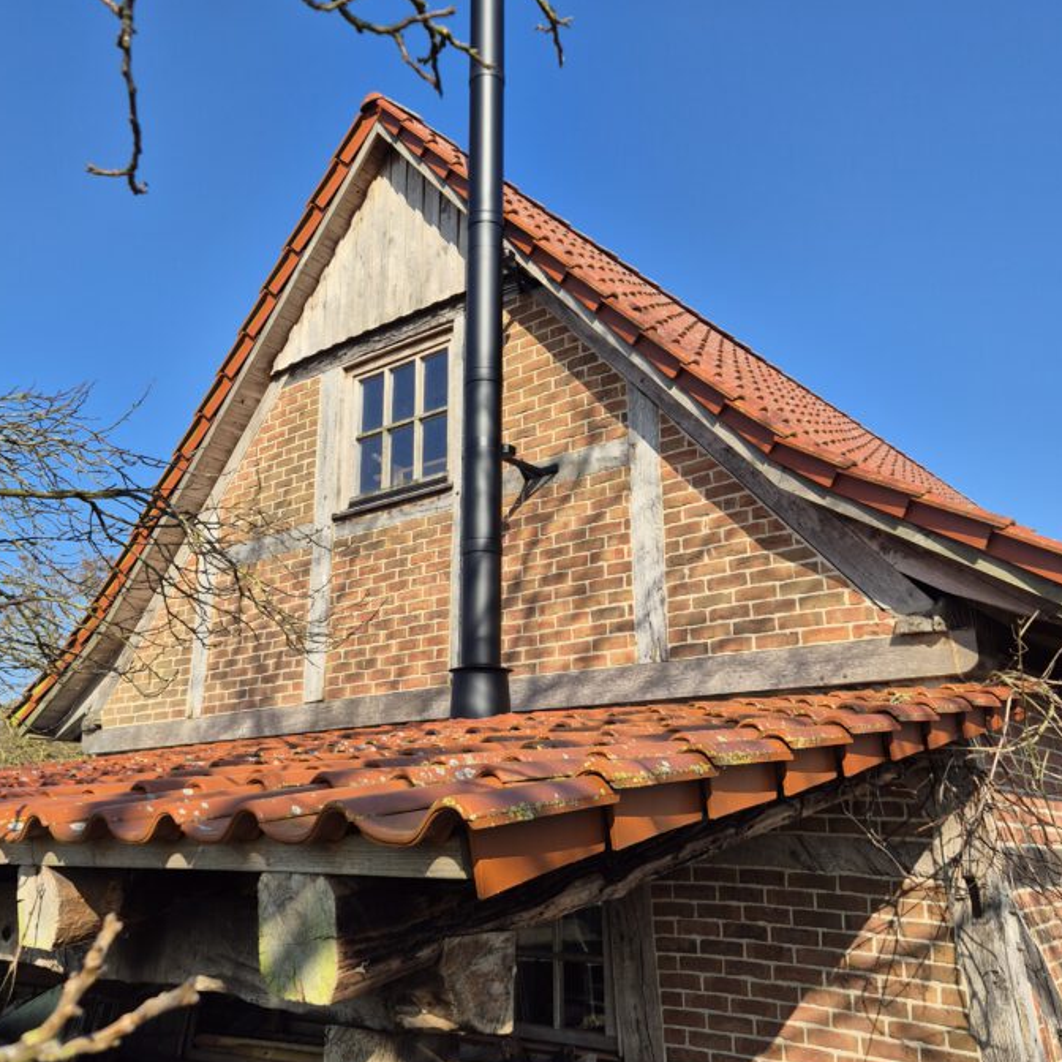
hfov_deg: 52.4
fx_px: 1076
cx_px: 461
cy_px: 523
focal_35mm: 31
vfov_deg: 52.5
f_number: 1.8
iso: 25
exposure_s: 1/1356
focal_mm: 5.4
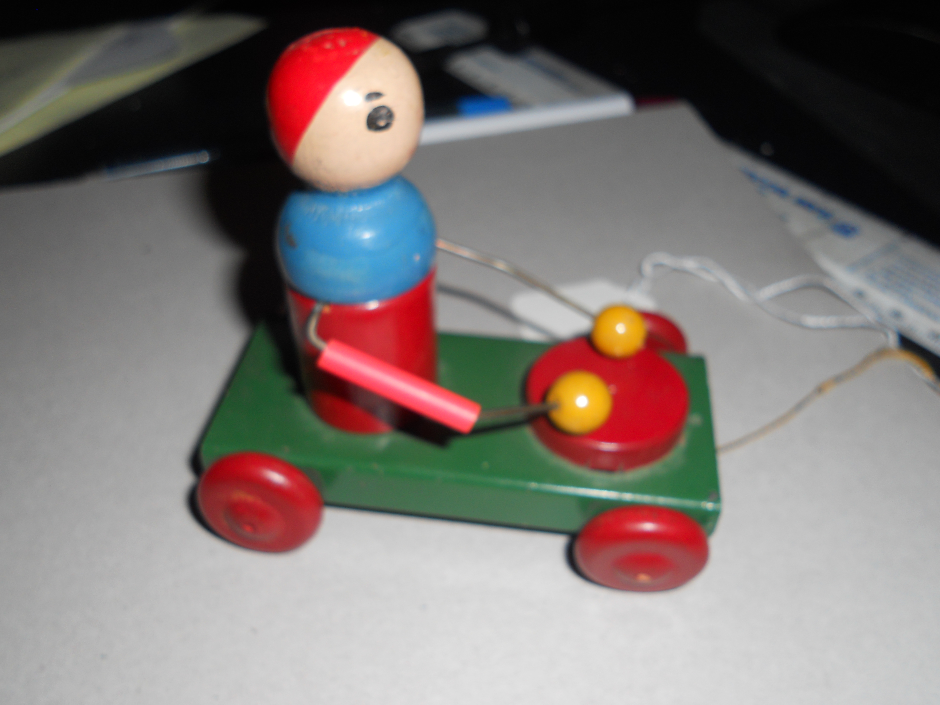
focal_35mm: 32
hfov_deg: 56.8
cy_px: 352
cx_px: 470
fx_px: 869
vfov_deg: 44.2
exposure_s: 1/25
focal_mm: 5.8
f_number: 8.8
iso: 80
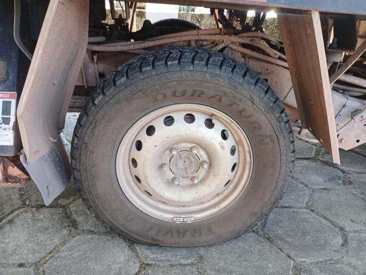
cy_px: 138
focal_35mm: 26
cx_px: 183
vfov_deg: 53.1
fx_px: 275
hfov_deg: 67.3
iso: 64
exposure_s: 1/60
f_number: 1.8
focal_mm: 3.98
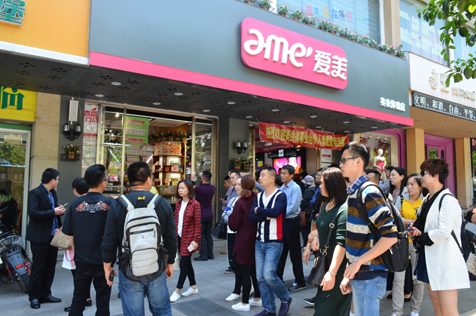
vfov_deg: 43.5
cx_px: 238
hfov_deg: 62.0
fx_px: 396
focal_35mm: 30
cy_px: 158
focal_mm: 20
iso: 800
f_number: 8
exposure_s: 1/200
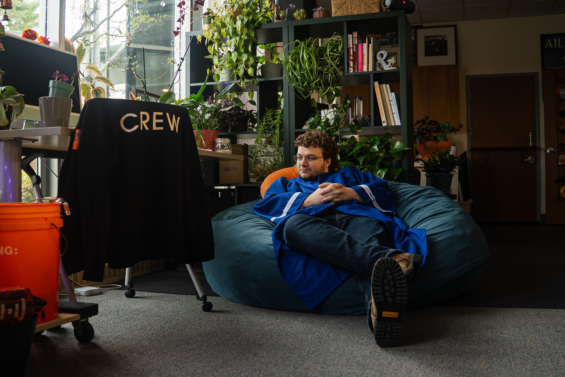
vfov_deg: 36.9
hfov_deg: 53.1
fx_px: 565
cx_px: 282
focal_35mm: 36
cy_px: 188
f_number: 2.8
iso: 3200
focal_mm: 24
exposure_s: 1/160
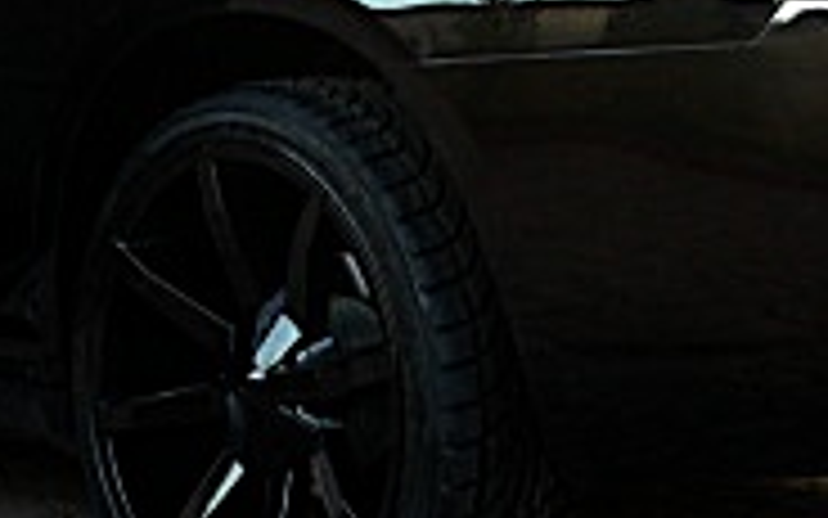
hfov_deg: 15.7
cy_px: 248
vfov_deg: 9.9
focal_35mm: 133
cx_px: 405
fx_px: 3001
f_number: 2.8
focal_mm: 6.3
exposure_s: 1/125
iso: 100
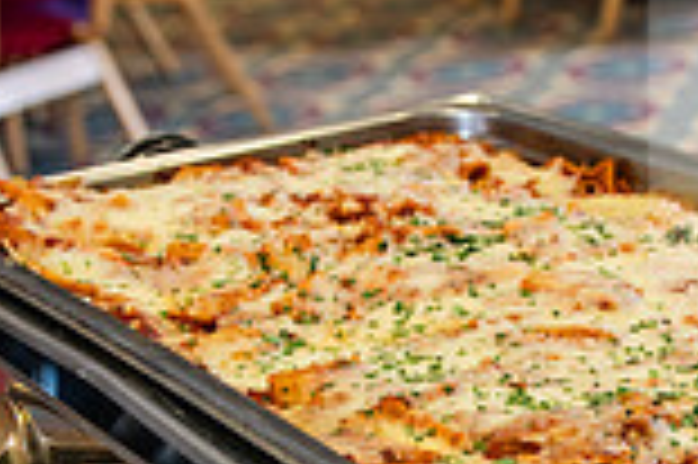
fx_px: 2034
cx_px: 513
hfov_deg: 19.4
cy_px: 493
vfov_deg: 12.8
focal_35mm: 105
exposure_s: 1/100
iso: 500
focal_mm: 28
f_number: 3.5
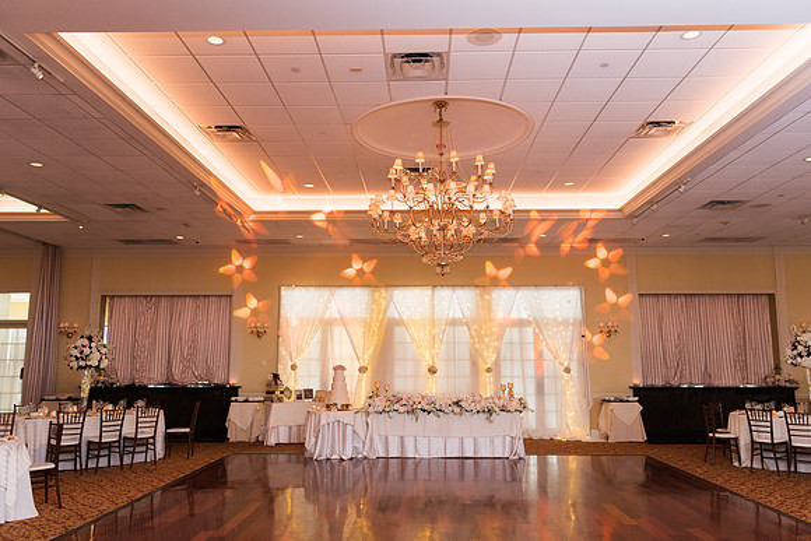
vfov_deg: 43.7
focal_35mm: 30
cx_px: 406
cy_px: 270
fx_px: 674
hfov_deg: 62.1
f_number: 2.8
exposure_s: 1/100
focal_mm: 29
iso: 560
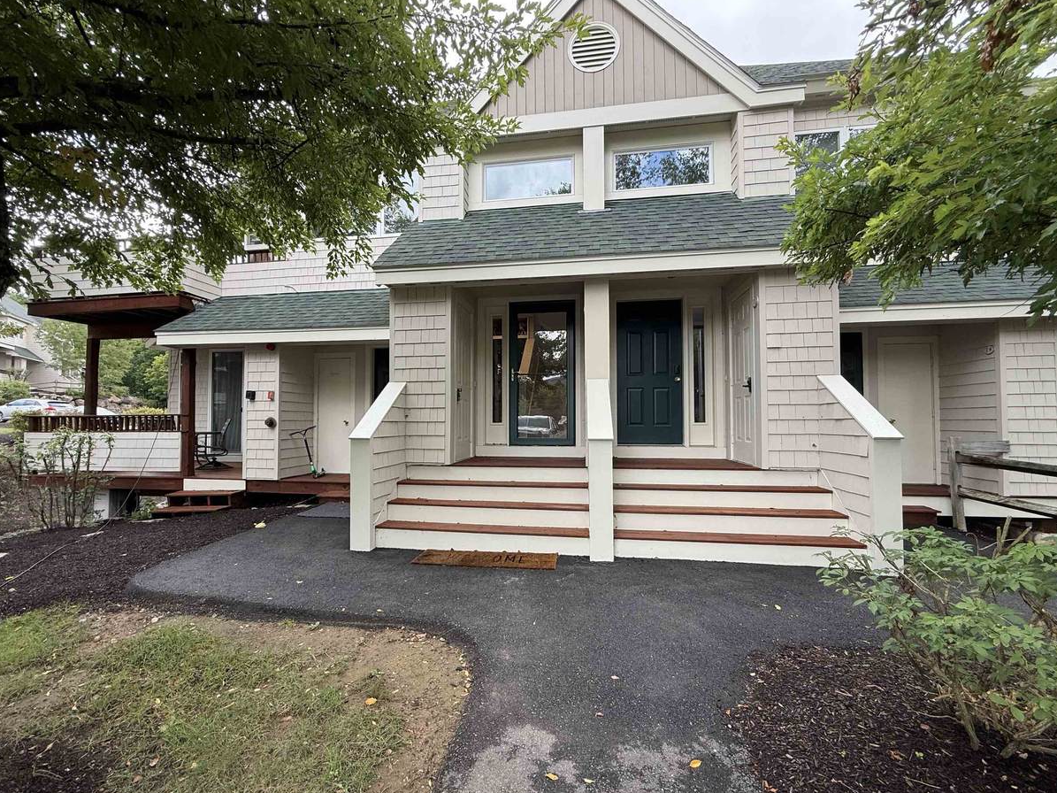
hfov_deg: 98.2
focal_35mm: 15
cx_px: 518
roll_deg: +0.0
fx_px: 458
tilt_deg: +2.5
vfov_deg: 81.7
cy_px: 406
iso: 50
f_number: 2.2
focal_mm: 2.22
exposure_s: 1/134
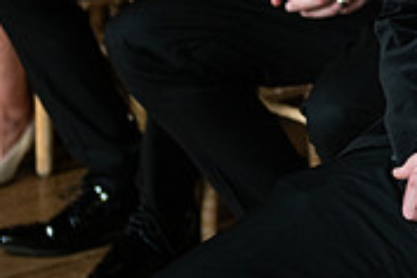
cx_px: 584
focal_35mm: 229
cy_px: -150
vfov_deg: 5.9
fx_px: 2652
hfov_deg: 8.8
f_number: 3.5
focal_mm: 70
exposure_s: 1/160
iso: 800
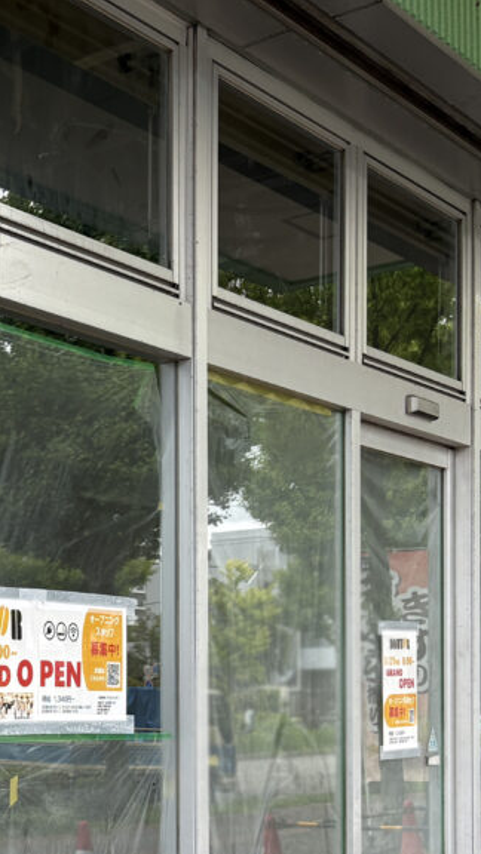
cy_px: 698
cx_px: -263
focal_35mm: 63
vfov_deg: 32.3
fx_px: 1428
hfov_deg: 17.1
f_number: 1.6
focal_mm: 5.96
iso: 50
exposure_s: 1/654
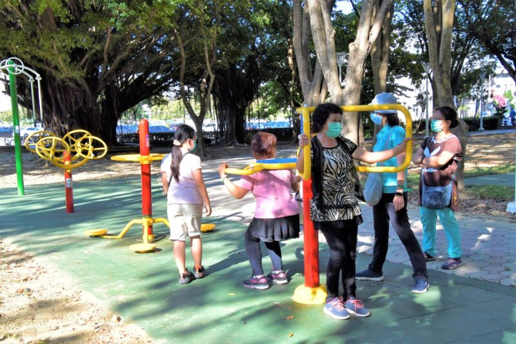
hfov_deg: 41.1
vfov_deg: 28.1
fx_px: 688
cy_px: 172
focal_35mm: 48
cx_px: 258
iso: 1000
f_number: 7.1
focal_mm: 32
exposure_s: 1/640
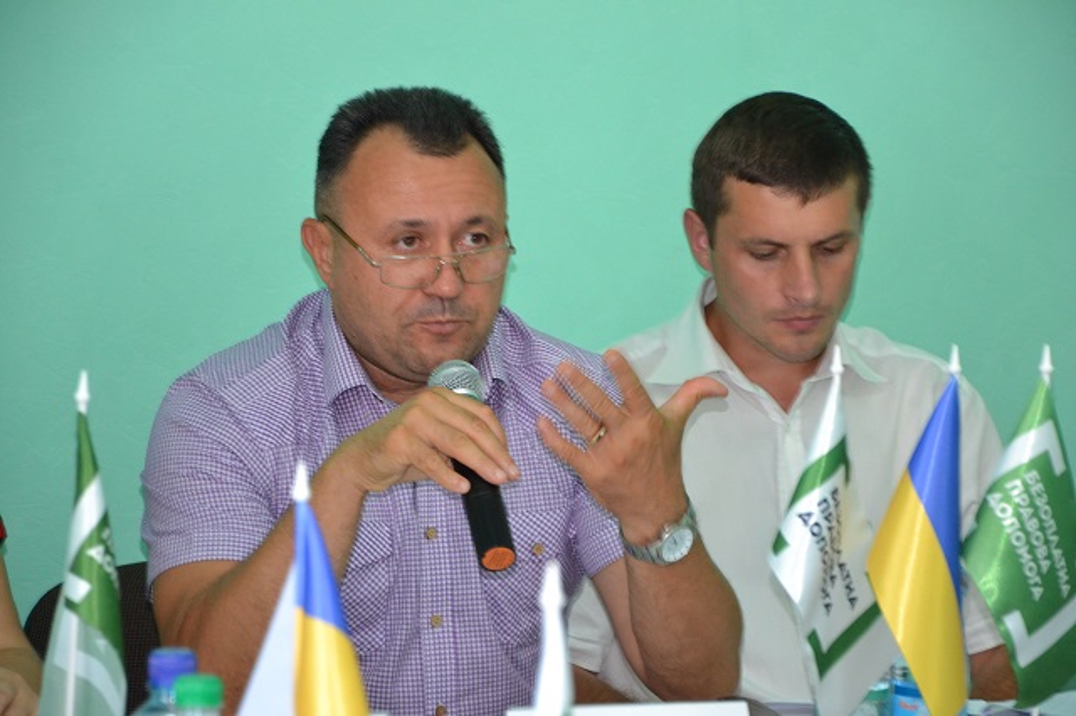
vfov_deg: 8.7
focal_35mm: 158
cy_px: 358
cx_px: 538
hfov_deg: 13.0
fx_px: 4705
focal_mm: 105
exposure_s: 1/60
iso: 1800
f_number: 5.6
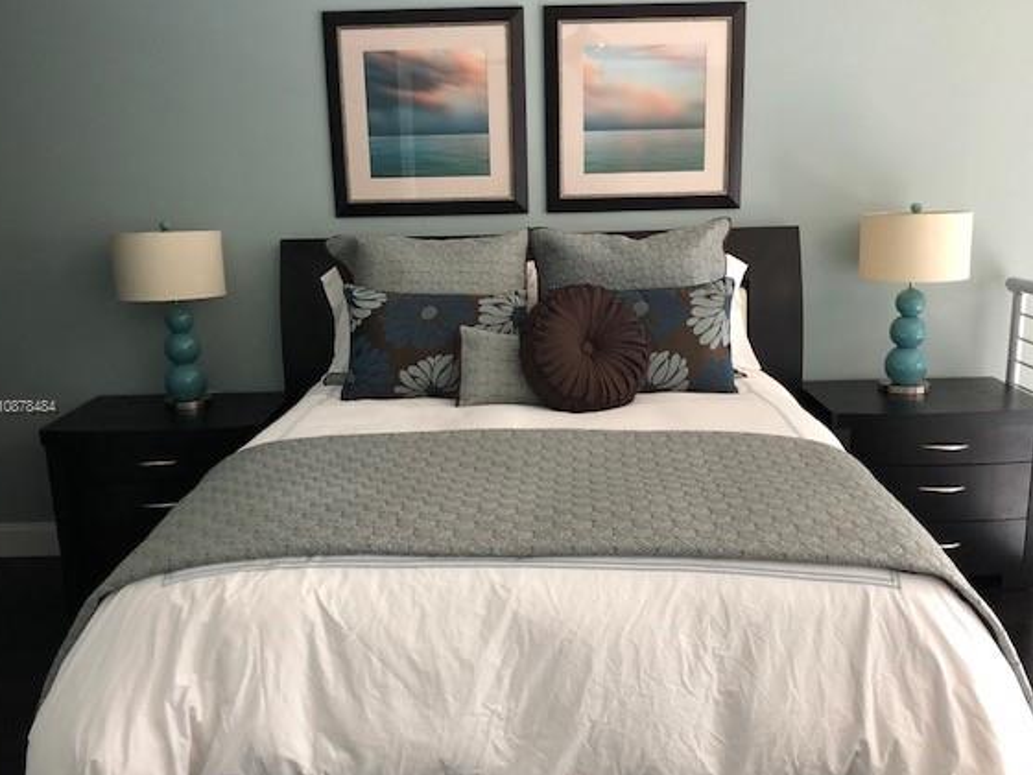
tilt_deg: -13.7
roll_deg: +1.1
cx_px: 533
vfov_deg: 44.1
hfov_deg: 56.8
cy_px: 408
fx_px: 955
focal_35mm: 32
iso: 80
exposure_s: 1/15
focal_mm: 4
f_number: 1.8
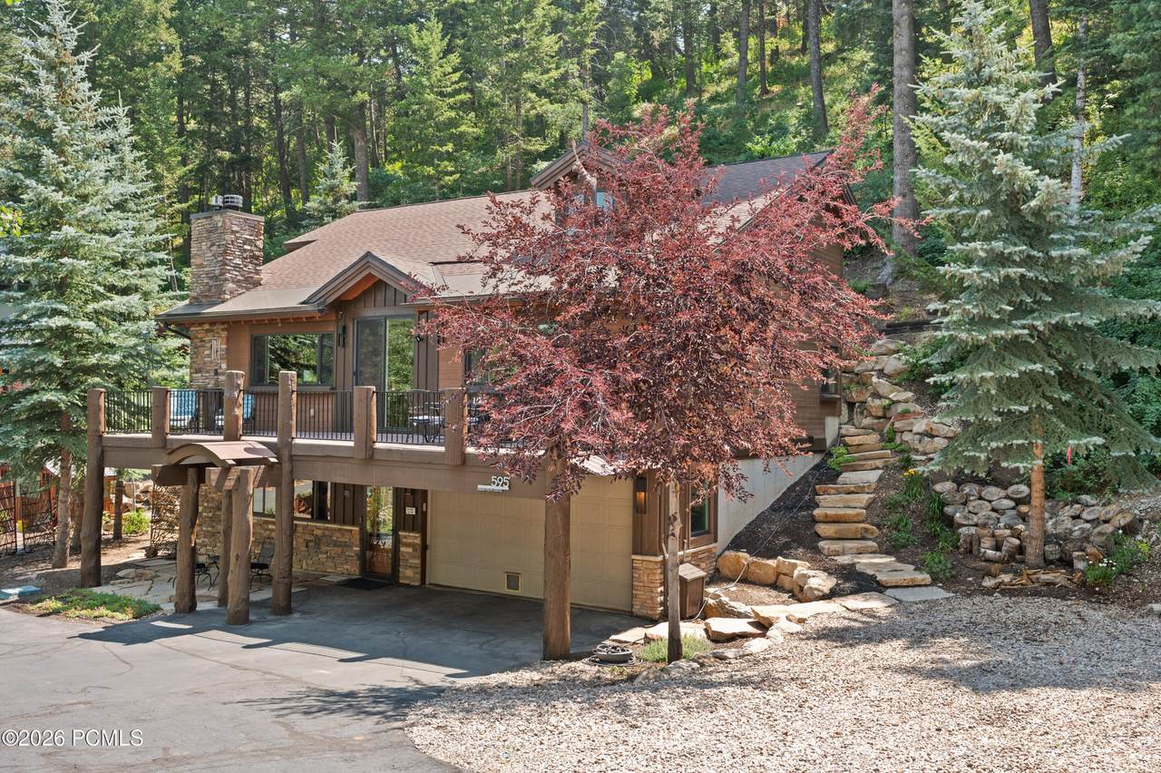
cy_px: 386
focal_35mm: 30
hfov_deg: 62.0
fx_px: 967
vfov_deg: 43.6
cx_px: 580
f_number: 7.1
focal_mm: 30
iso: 400
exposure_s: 1/400
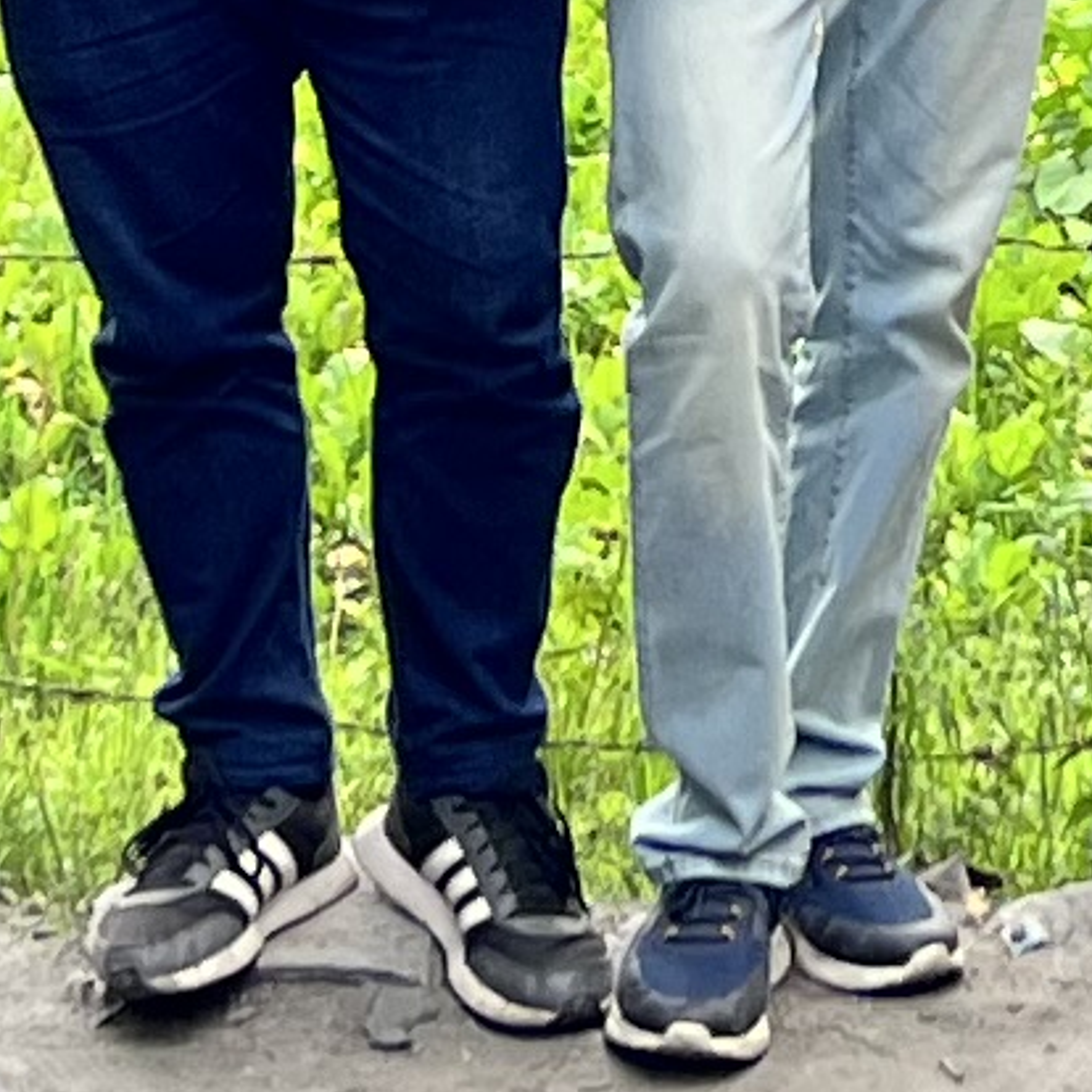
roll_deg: -0.3
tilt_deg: +1.8
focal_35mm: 224
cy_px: -1947
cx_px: 1168
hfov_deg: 7.8
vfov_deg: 7.1
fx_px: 7995
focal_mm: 5.7
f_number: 1.5
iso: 50
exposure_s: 1/133
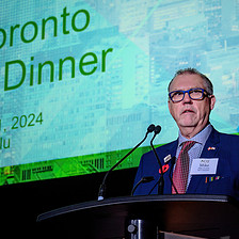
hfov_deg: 14.6
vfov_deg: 14.7
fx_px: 930
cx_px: 83
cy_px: 124
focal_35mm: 119
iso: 800
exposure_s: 1/100
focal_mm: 50
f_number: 3.5
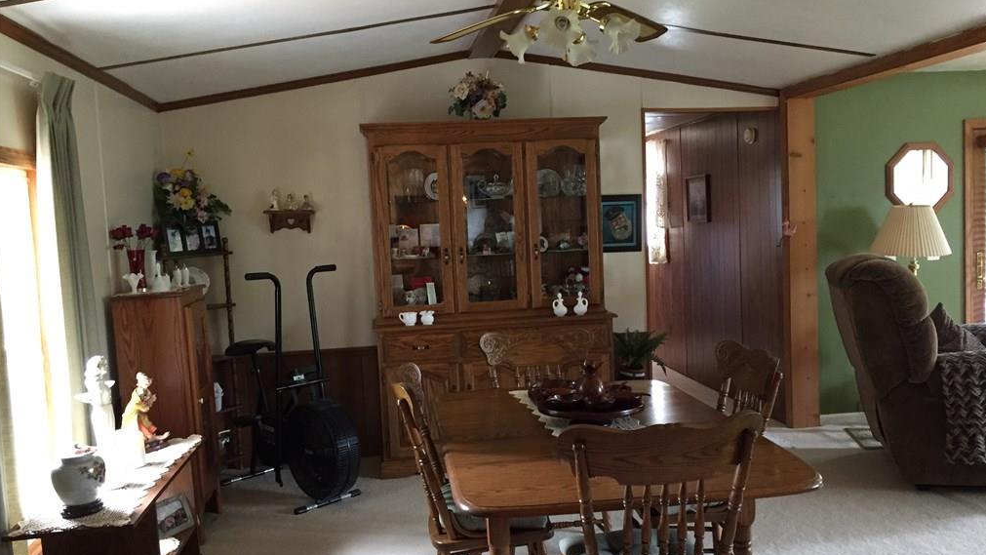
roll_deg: +3.4
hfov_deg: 61.0
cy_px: 295
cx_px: 493
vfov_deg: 36.7
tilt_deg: -3.5
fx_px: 837
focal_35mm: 32
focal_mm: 4.15
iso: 250
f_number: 2.2
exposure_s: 1/24
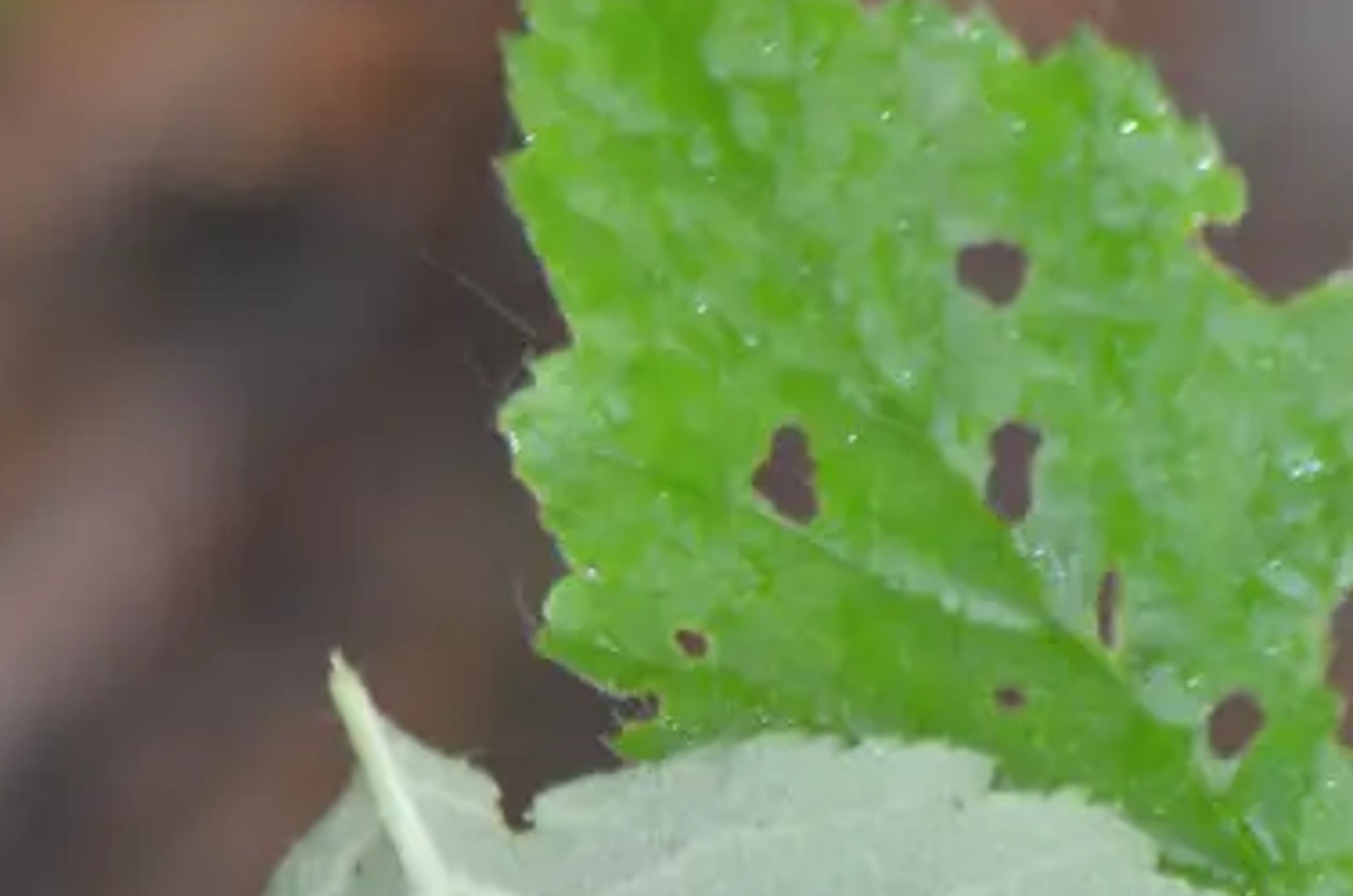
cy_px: 1508
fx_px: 20128
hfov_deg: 3.8
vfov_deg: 2.5
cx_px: 1961
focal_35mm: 537
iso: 800
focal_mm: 105
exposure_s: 1/60
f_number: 3
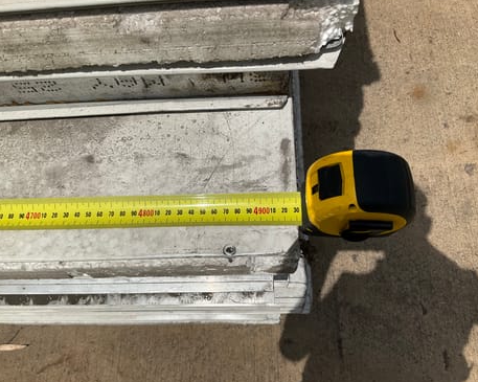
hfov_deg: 57.2
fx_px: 438
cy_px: 191
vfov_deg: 47.1
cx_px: 241
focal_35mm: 31
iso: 25
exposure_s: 1/5814
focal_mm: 3
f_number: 1.8
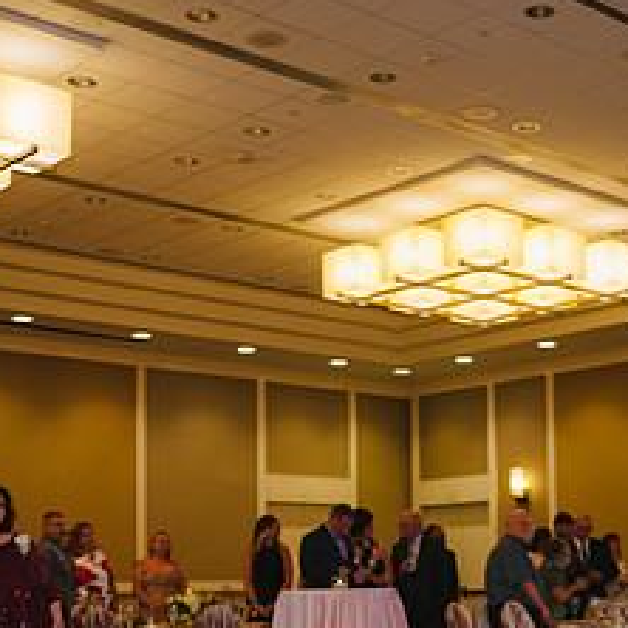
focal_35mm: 69
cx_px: 470
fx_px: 1416
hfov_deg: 24.7
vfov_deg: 24.6
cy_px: 496
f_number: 2.8
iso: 1000
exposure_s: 1/50
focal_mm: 31
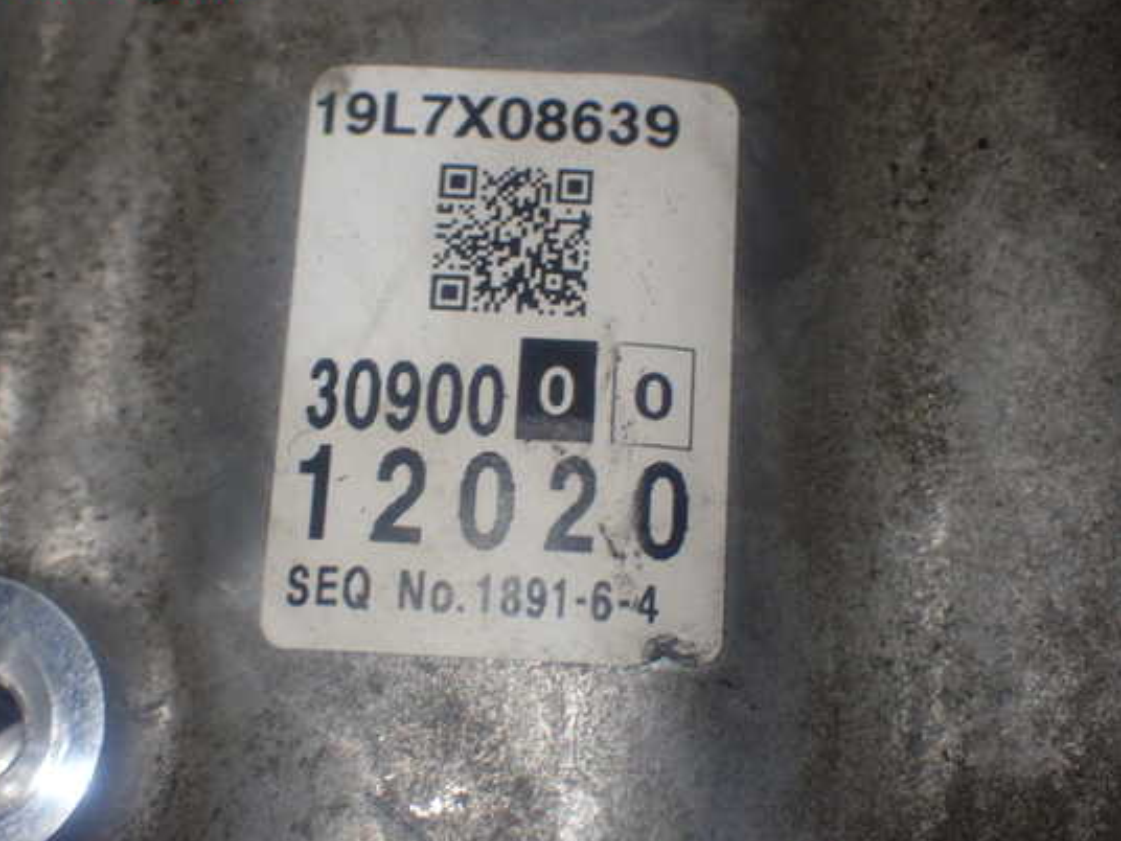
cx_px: 502
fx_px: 1813
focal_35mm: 56
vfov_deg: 26.1
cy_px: 425
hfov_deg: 34.3
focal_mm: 9.01
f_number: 3.2
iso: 200
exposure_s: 1/60
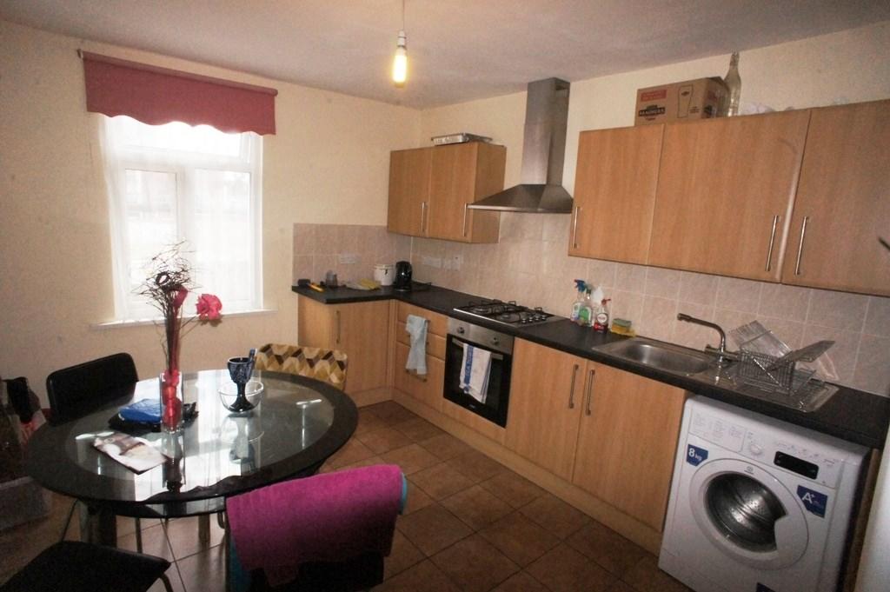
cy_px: 296
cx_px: 445
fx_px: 593
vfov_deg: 53.1
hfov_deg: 73.8
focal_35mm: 24
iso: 1600
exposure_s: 1/60
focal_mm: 16
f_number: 20
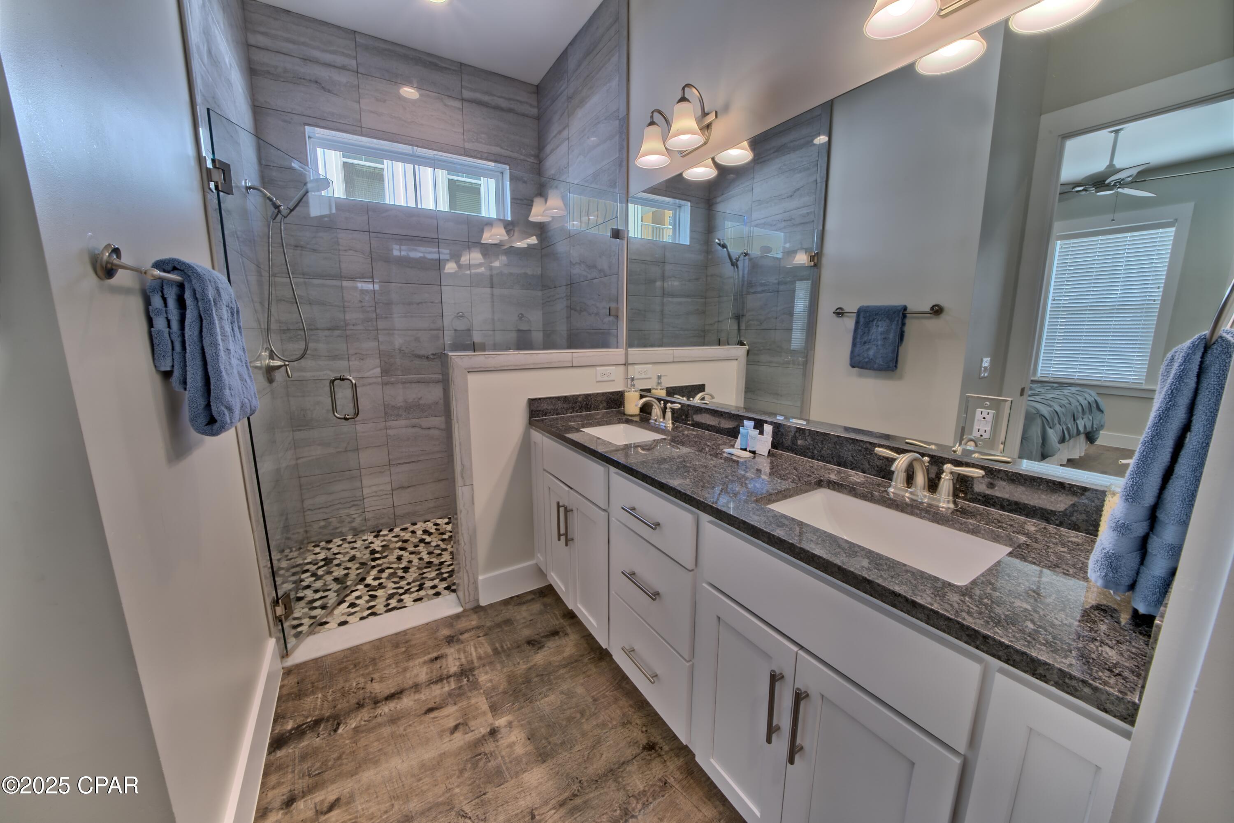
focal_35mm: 12
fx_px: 411
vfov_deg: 90.0
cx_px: 617
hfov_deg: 112.6
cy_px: 412
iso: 200
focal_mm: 12
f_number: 19
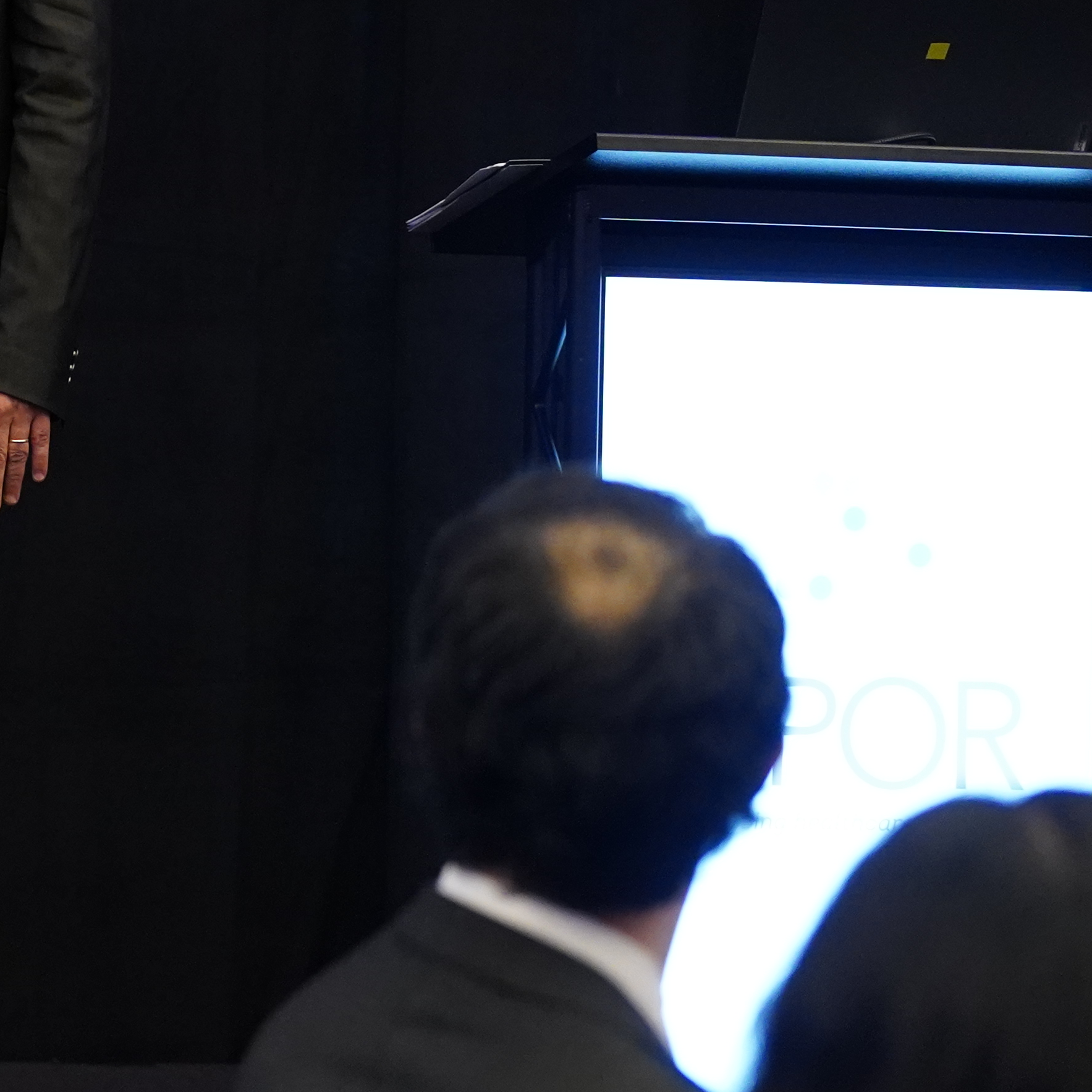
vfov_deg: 13.7
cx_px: -370
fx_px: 4533
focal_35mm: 127
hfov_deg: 13.2
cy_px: 182
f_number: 2
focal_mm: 44
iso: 4000
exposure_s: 1/250
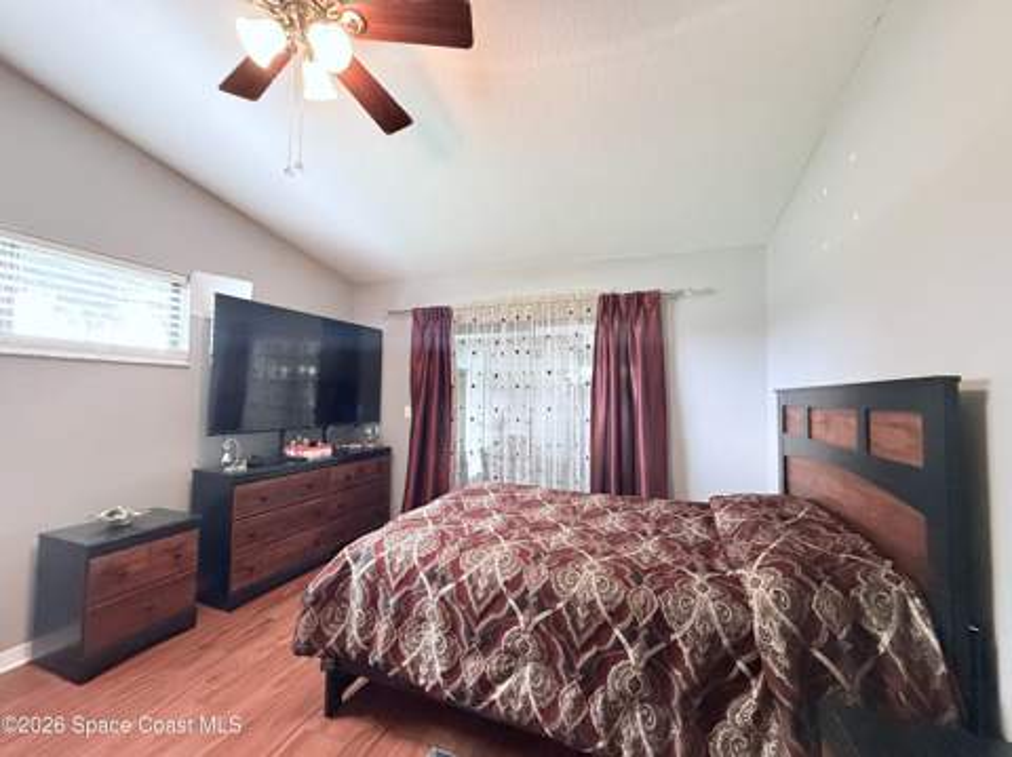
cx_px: 506
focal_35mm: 14
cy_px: 378
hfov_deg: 102.1
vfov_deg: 85.6
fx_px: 409
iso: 800
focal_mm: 2.22
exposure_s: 1/60
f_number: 2.2
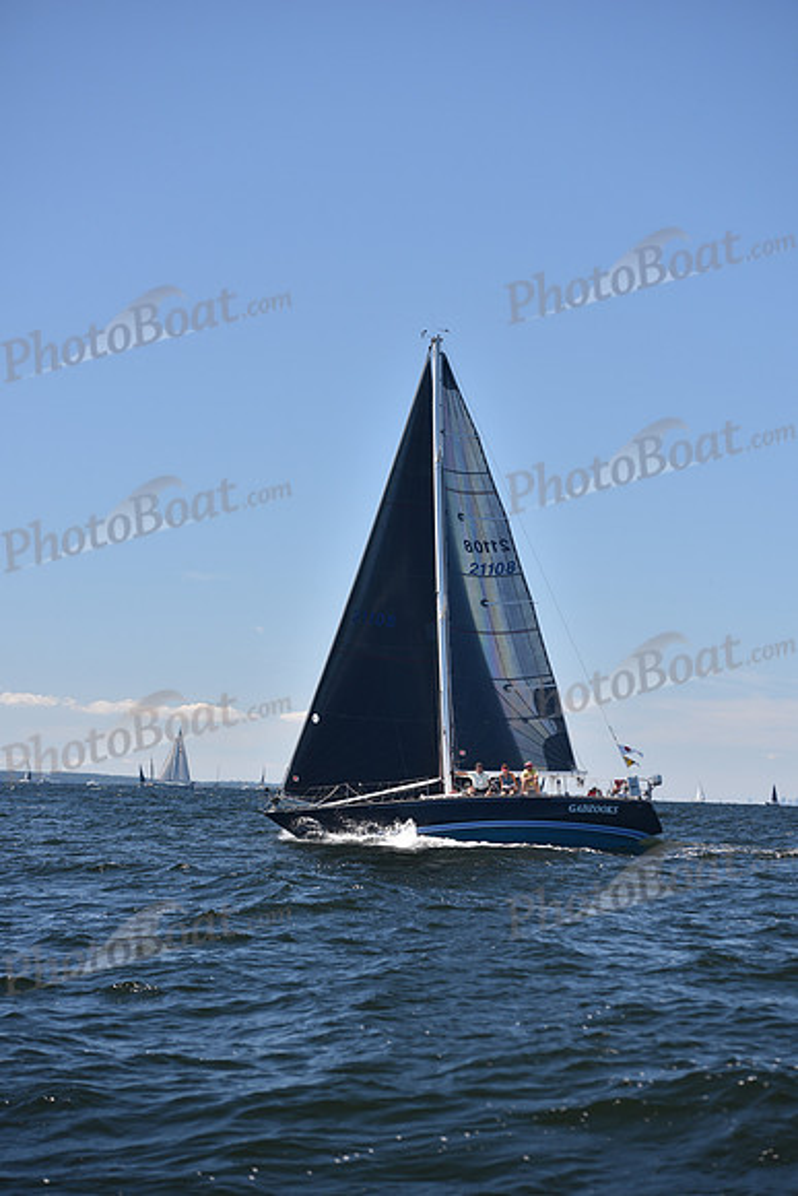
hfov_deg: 14.9
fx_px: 3057
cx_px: 399
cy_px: 598
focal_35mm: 92
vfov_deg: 22.1
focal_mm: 92
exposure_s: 1/1000
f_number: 3.5
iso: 200
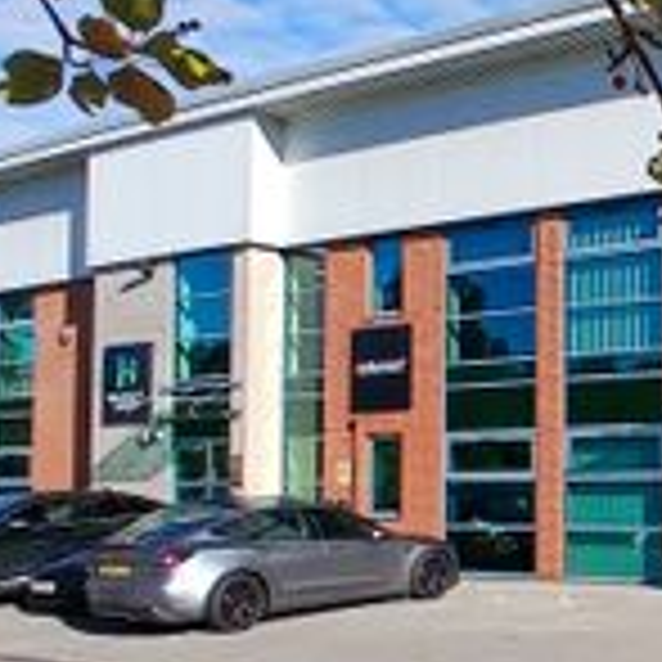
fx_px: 887
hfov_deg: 31.0
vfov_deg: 40.7
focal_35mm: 41
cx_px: 878
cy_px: 405
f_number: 2.2
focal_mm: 1.4
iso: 50
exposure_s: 1/1110
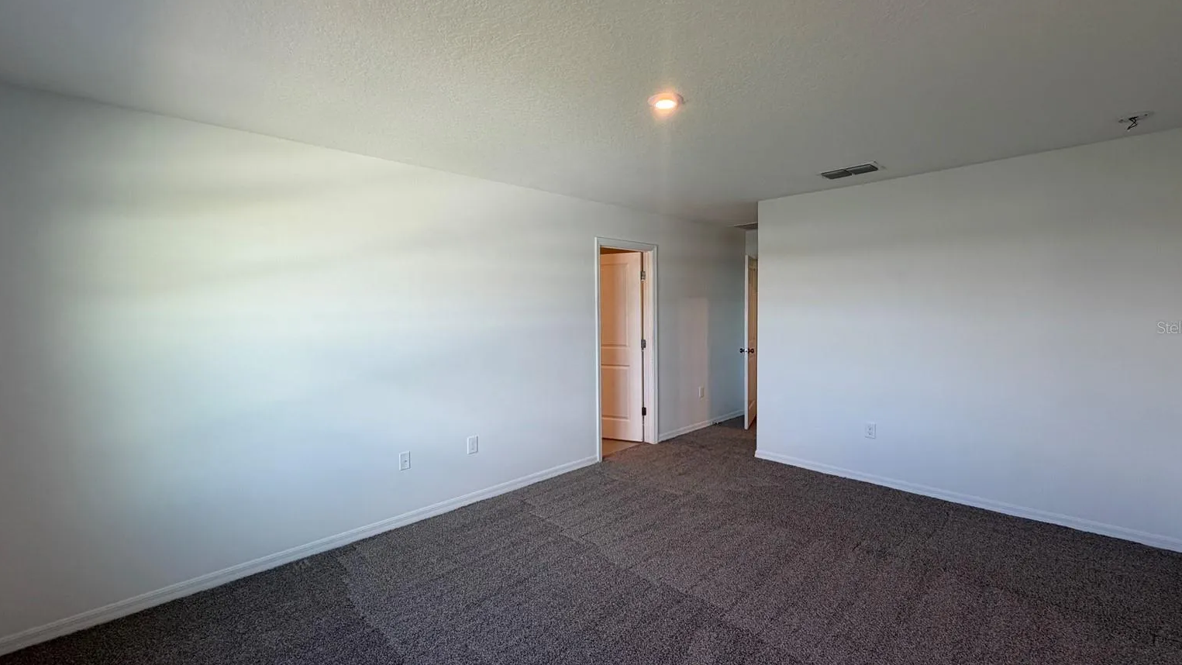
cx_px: 610
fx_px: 501
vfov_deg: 67.1
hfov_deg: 99.3
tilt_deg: -2.7
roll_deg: +0.8
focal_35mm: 16
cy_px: 327
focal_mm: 2.22
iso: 125
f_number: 2.2
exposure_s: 1/120
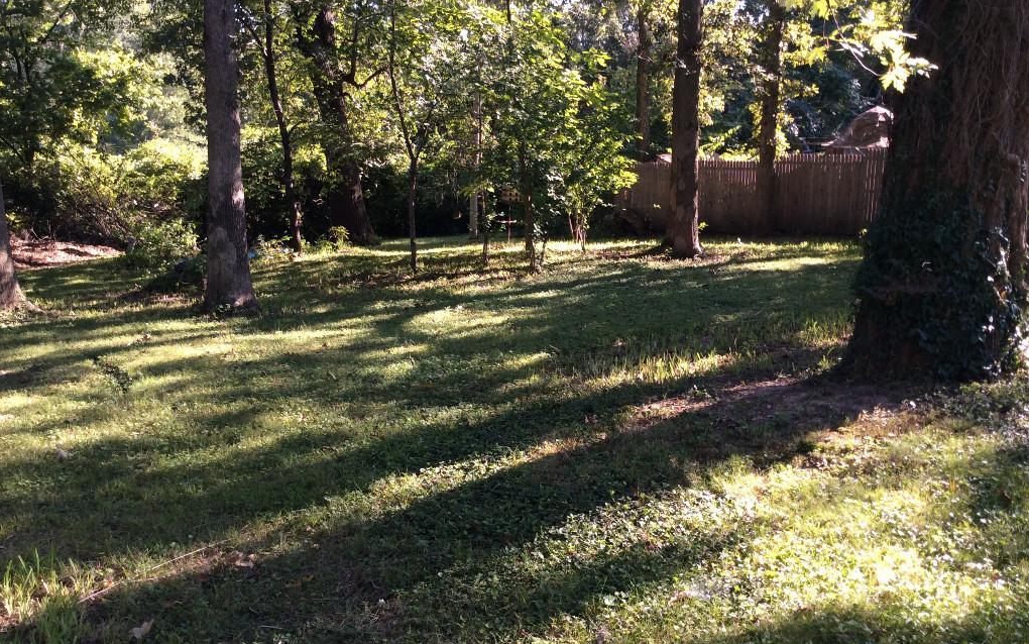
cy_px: 304
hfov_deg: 56.7
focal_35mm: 34
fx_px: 954
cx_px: 516
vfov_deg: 37.3
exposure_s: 1/131
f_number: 2.4
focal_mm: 3.3
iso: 32
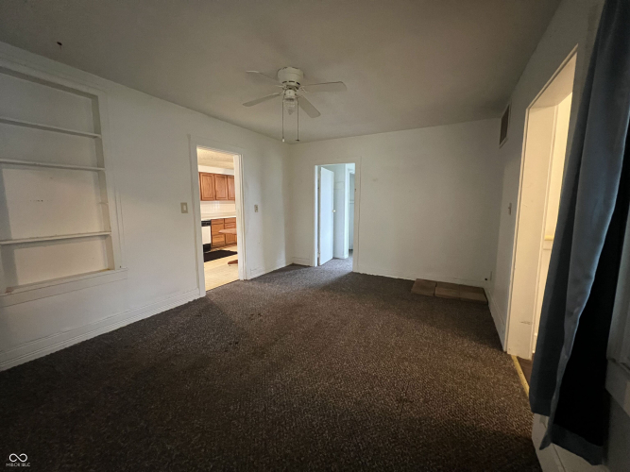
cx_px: 315
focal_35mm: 13
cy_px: 236
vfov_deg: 89.9
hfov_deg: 106.2
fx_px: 237
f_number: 1.8
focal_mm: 1.57
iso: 800
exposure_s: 1/40
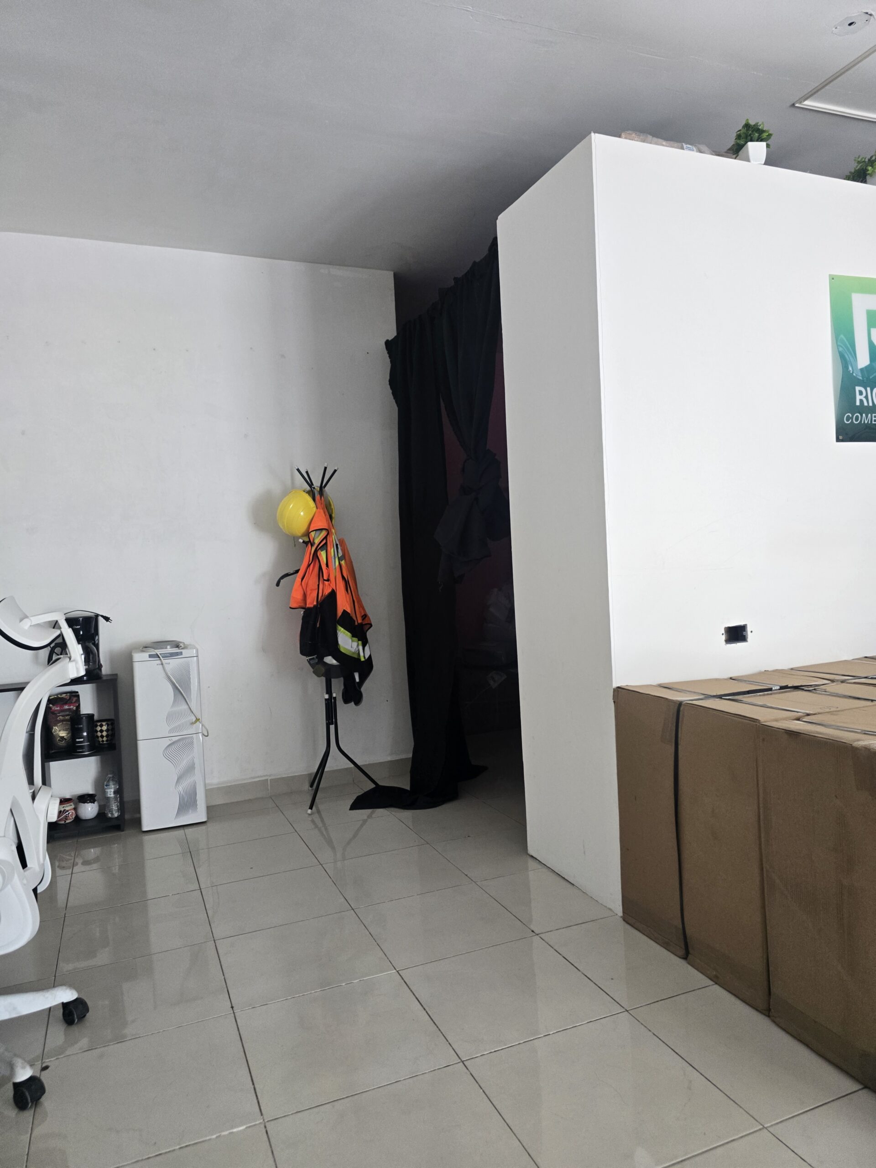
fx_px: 776
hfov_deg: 58.9
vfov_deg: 73.9
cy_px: 584
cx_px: 438
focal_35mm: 23
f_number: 1.7
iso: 200
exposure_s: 1/180
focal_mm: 6.3
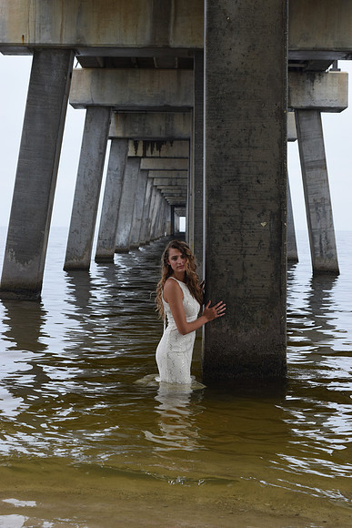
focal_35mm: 82
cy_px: 264
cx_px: 176
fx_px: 1209
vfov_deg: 24.6
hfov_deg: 16.6
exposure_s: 1/250
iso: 280
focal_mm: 55
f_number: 8
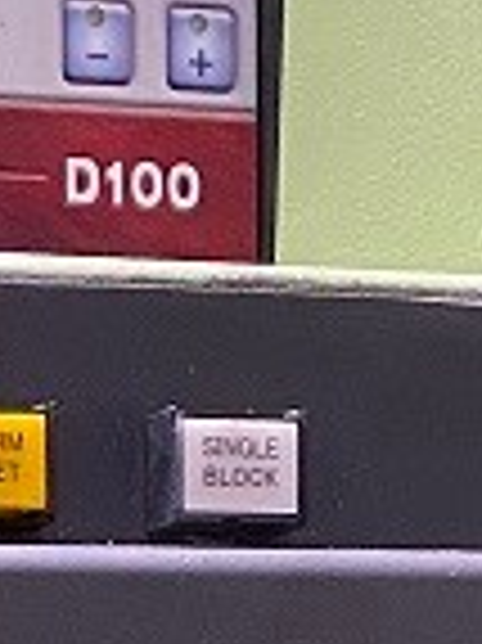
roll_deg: +1.9
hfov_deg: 7.8
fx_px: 3403
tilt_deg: -7.7
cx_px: -405
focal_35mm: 183
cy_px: 1563
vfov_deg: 9.6
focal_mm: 4.25
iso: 400
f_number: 1.8
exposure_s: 1/60
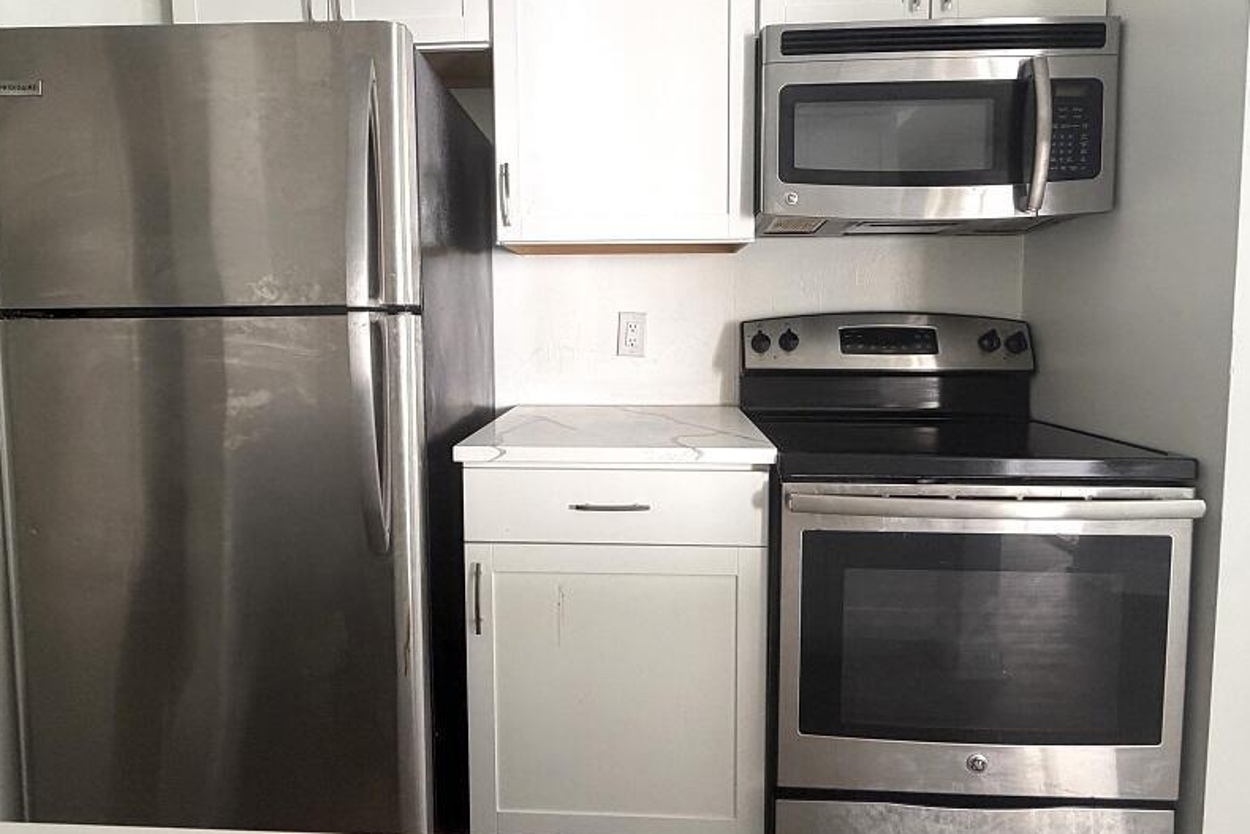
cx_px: 623
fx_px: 695
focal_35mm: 20
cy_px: 367
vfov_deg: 61.8
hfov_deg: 84.0
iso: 320
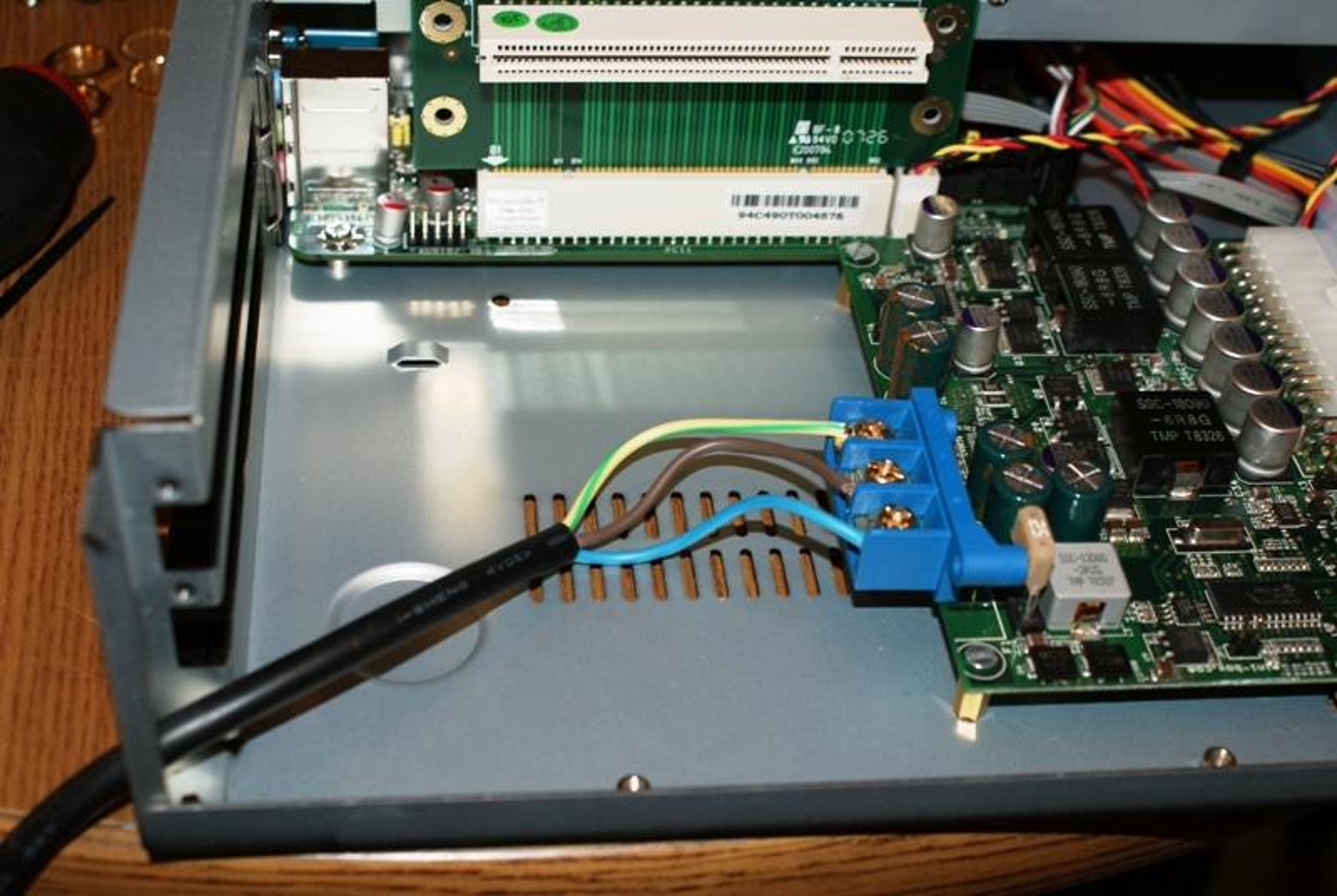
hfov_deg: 37.8
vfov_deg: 25.8
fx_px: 1953
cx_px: 668
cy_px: 448
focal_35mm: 52
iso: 400
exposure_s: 1/60
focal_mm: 35
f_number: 5.6
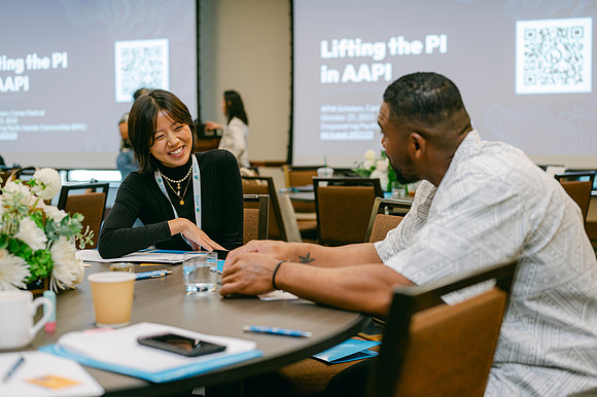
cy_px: 198
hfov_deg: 39.3
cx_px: 298
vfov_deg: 26.7
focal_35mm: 50
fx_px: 837
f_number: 2.5
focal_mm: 50
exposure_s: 1/125
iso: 640
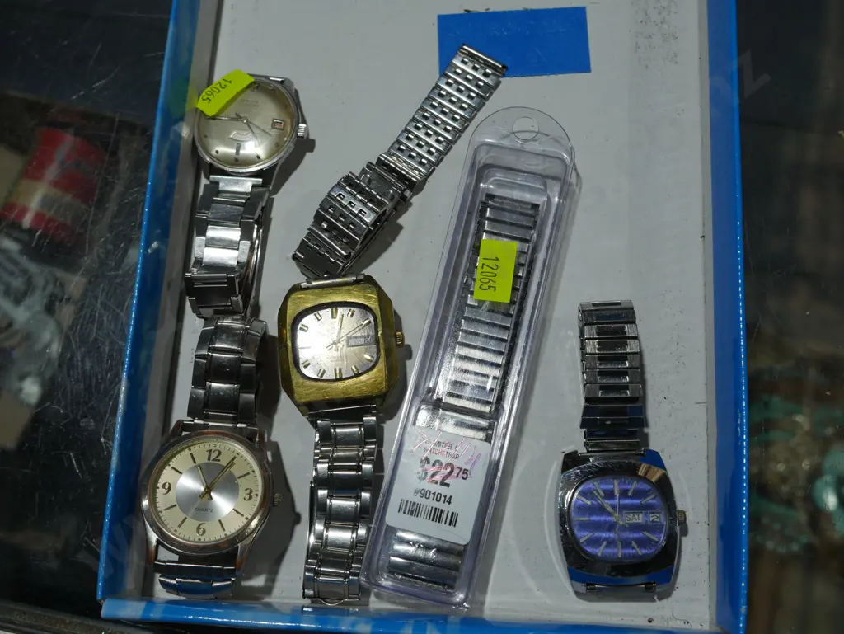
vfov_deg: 34.4
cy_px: 317
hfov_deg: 44.8
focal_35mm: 42
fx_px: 1025
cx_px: 422
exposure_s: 1/125
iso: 200
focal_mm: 21
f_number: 5.6
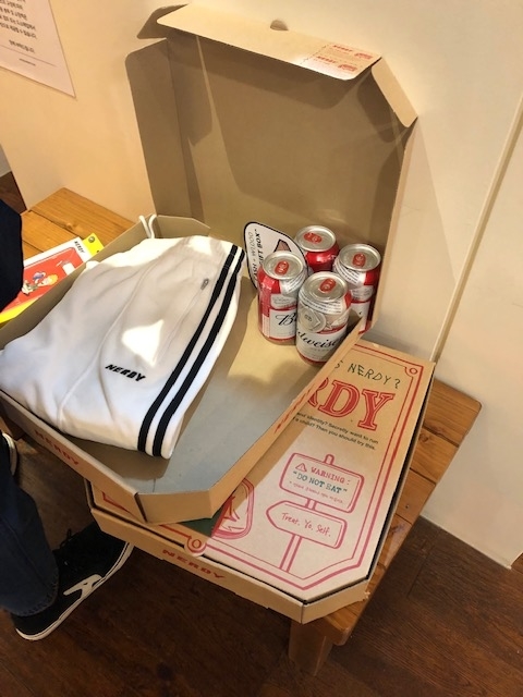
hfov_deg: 49.7
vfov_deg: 63.4
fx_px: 564
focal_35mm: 28
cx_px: 262
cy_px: 348
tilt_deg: -50.7
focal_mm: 3.99
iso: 80
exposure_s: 1/15
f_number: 1.8
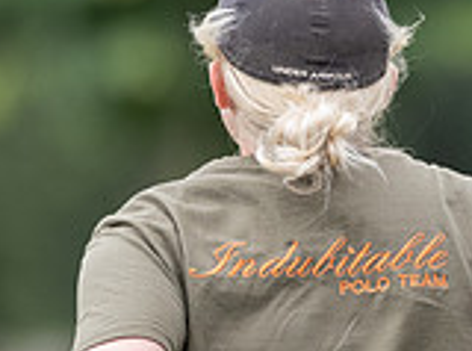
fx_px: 27162
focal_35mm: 1998
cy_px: 444
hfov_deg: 1.0
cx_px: 474
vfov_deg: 0.7
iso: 1000
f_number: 4.5
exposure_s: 1/1250
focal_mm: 500
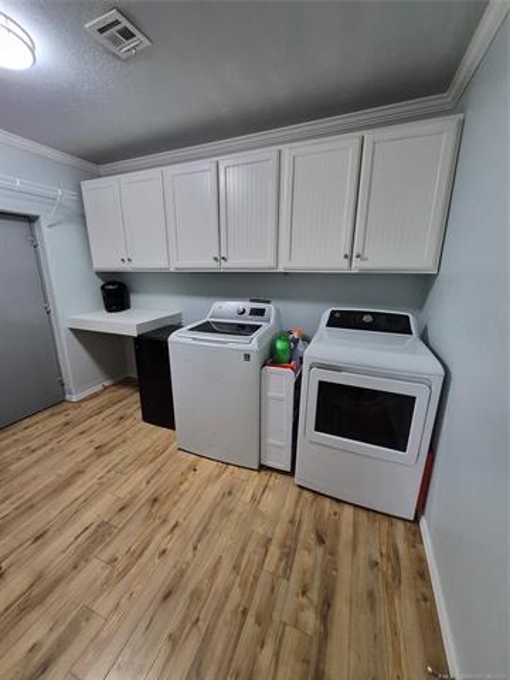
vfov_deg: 106.2
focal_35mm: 13
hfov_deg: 89.9
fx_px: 255
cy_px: 340
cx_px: 255
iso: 500
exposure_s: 1/60
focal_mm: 1.74
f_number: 2.2
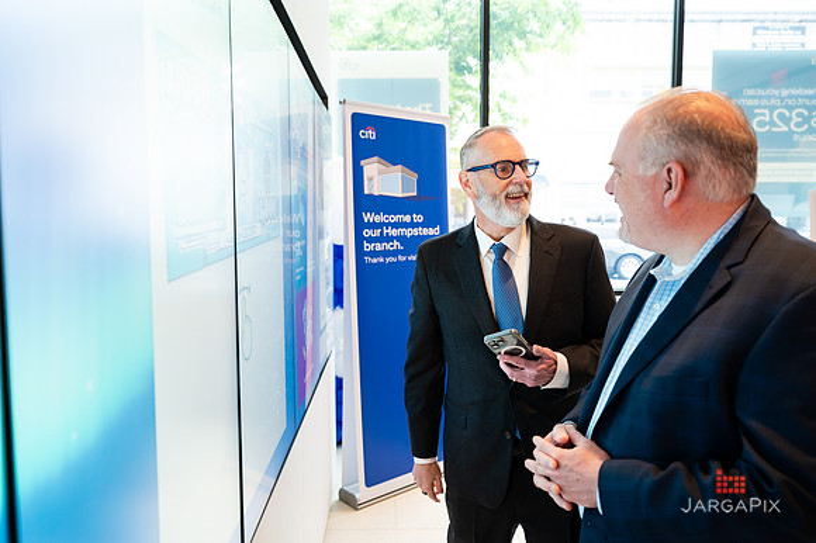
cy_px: 259
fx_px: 590
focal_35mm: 26
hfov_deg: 69.2
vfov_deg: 49.4
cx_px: 389
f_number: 3.2
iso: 1250
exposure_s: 1/200
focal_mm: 24
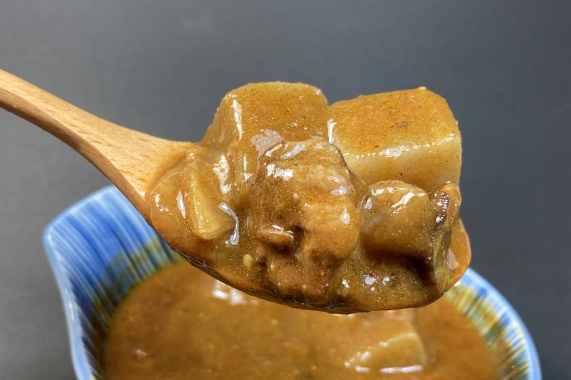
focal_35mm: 30
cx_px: 280
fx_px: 476
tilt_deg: -30.0
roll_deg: -1.5
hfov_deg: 61.9
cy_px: 202
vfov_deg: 43.5
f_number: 1.8
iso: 64
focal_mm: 3.99
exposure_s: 1/120
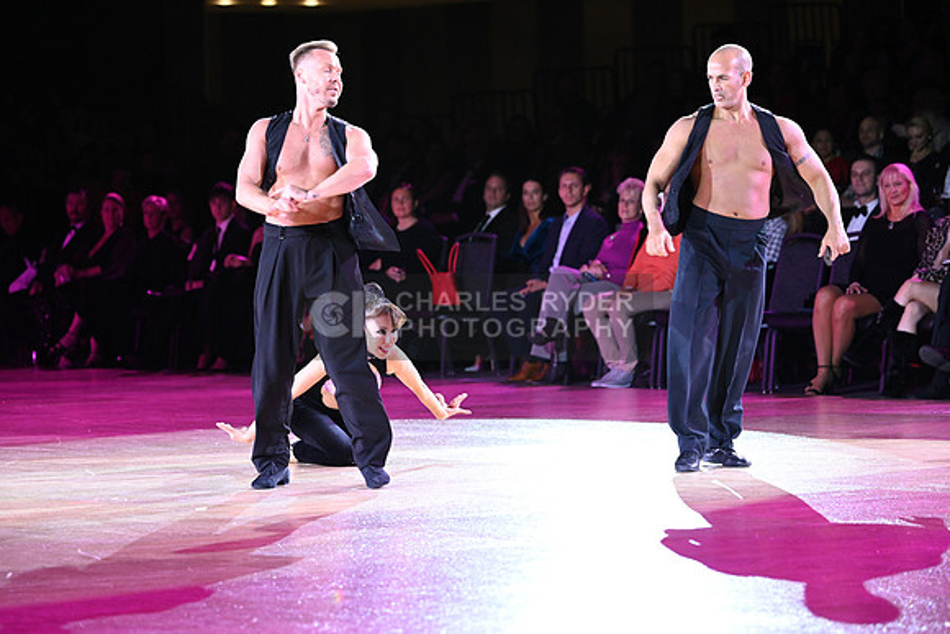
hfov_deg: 12.8
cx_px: 475
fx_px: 4223
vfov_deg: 8.6
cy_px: 317
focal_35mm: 160
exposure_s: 1/320
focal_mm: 160
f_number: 4.8
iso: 3200
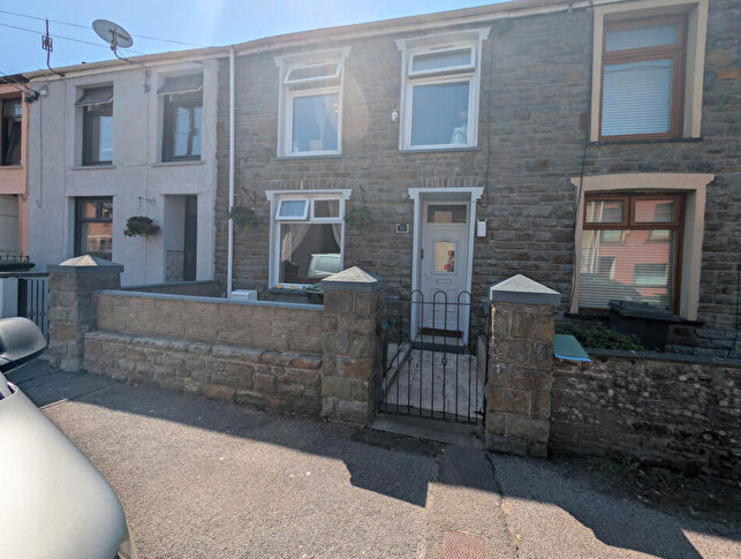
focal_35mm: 13
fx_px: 279
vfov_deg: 90.1
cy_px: 266
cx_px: 394
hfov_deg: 105.9
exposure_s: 1/3300
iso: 42
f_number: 1.95
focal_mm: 2.23
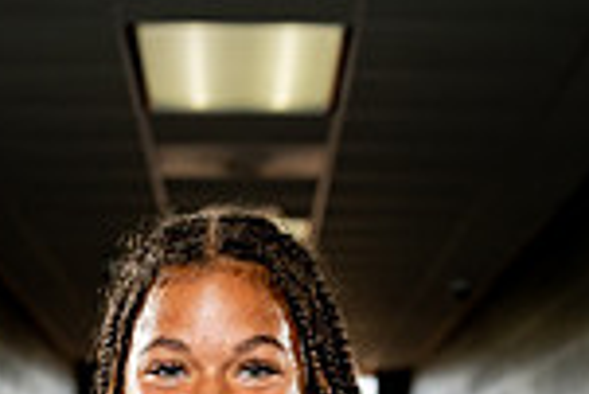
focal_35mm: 143
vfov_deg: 8.9
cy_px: 874
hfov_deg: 14.3
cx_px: 152
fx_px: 2342
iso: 200
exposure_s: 1/250
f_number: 4
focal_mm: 48
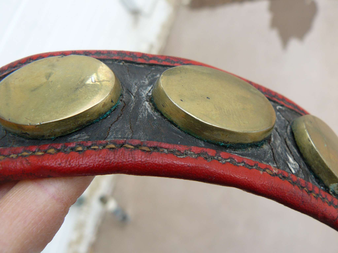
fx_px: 352
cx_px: 169
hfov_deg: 51.4
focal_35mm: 36
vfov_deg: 39.7
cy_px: 126
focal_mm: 6
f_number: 3.6
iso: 100
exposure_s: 1/100
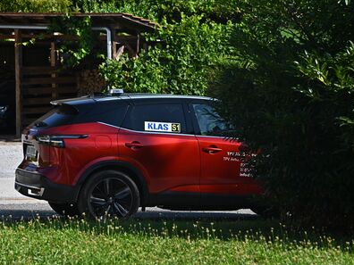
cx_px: 187
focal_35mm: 164
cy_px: 132
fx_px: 1677
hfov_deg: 12.0
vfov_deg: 9.1
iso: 1600
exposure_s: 1/4000
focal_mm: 150
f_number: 10
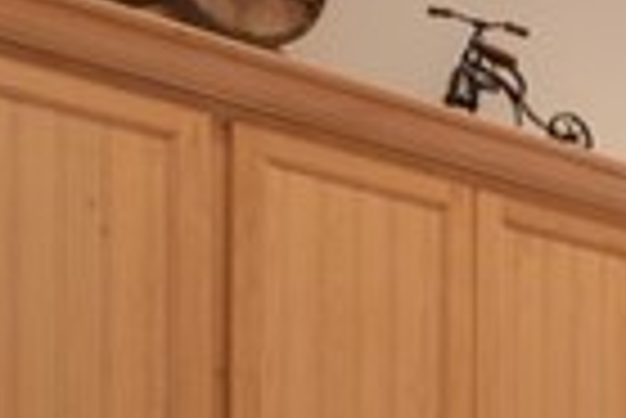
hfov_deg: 13.7
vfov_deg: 12.3
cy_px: 735
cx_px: 1531
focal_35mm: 103
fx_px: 1793
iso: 100
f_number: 8
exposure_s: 1
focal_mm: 14
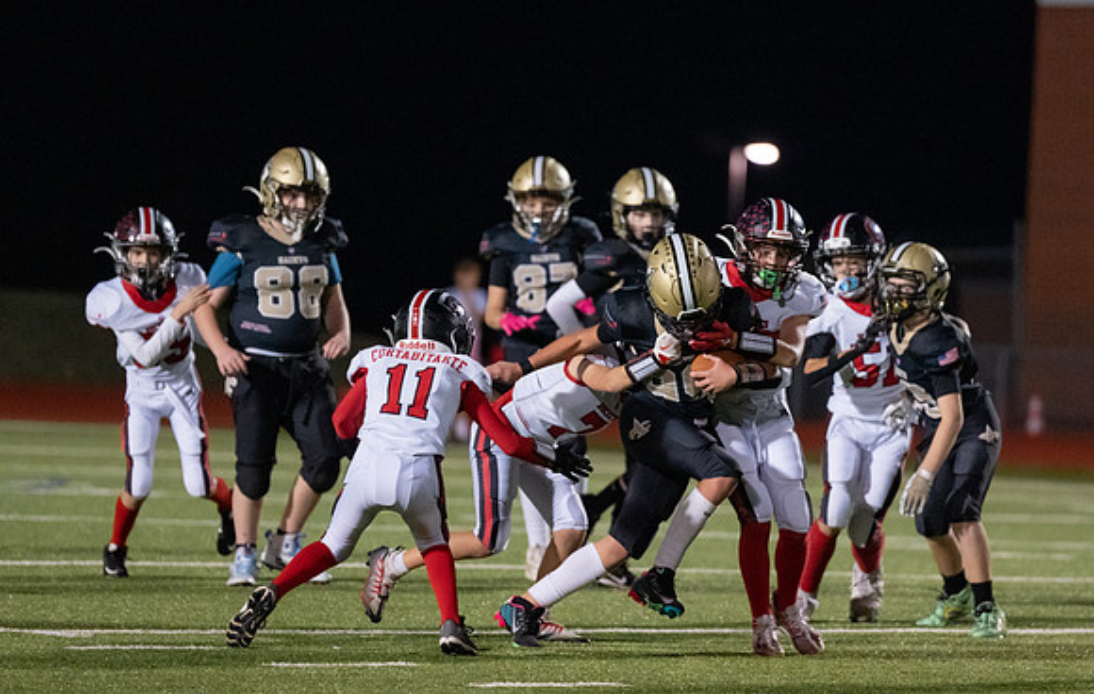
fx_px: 8756
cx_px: 606
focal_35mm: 292
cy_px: 360
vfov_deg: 4.5
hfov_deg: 7.1
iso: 6400
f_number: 2.8
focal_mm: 200
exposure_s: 1/1250
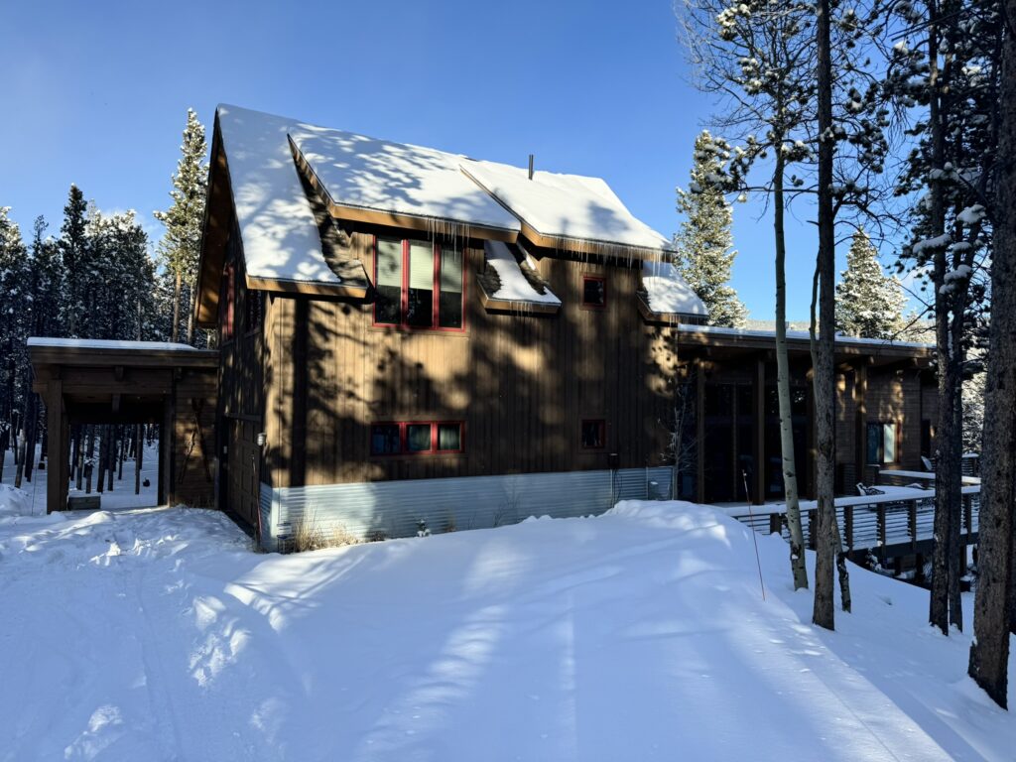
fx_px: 704
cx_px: 508
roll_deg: +0.0
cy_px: 381
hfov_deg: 71.6
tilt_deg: +1.6
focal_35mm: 24
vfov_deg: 56.8
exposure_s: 1/1767
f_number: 1.78
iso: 80
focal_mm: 6.76
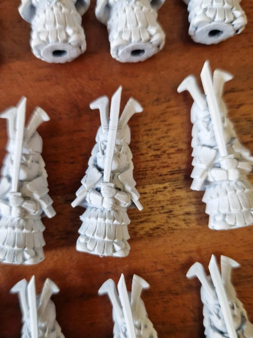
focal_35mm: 29
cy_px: 187
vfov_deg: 61.5
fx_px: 283
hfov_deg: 48.1
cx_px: 108
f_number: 1.8
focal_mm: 5.4
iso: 250
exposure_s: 1/100
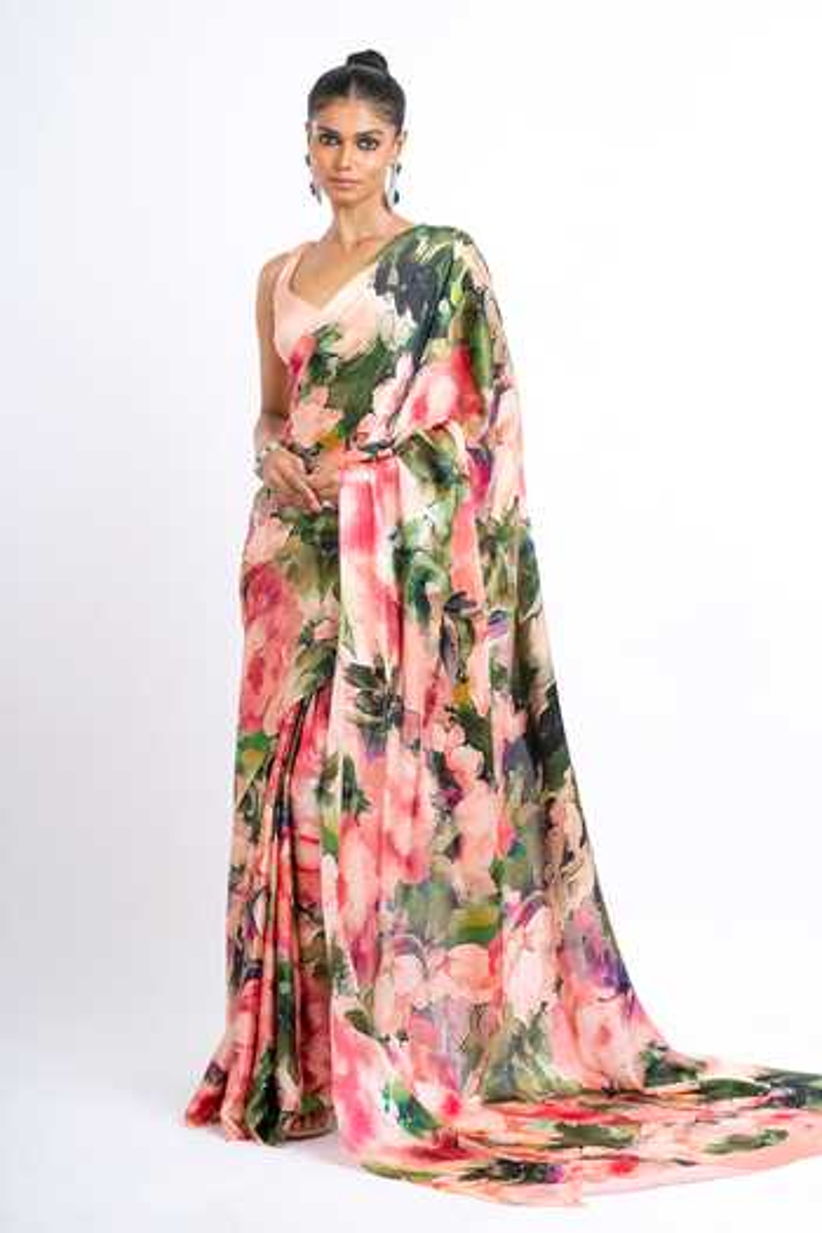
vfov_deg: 23.9
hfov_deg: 16.1
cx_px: 411
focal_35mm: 85
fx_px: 2911
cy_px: 616
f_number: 11
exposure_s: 1/160
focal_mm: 85
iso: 200
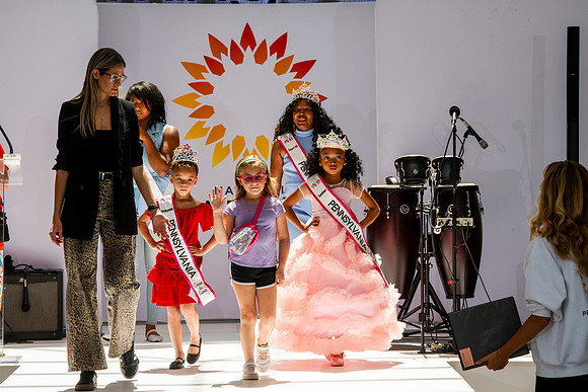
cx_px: 294
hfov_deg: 12.6
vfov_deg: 8.5
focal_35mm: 163
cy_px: 196
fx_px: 2655
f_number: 16
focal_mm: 155
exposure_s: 1/250
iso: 1600
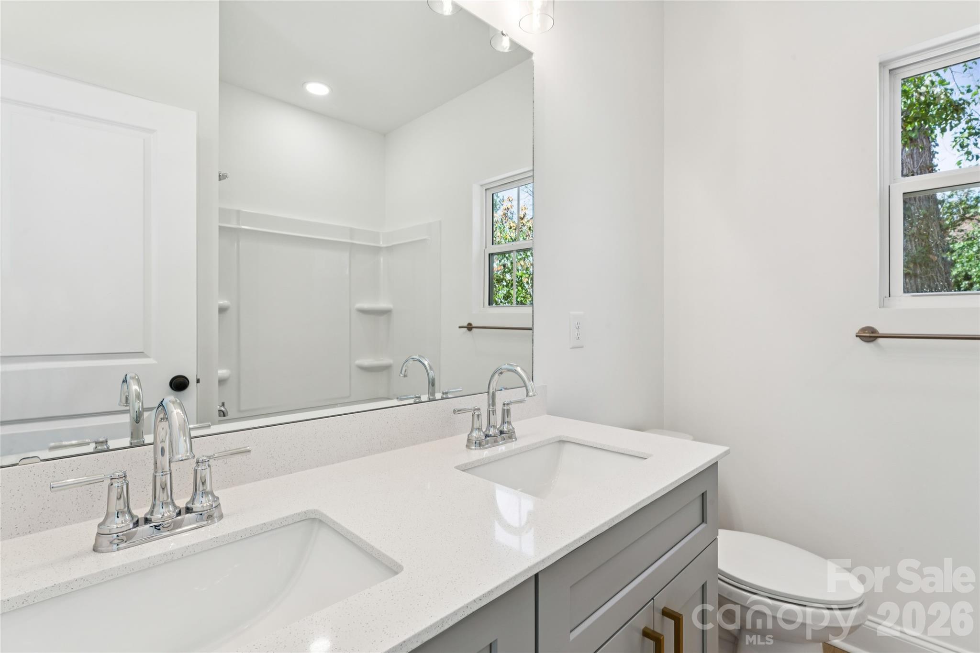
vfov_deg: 72.4
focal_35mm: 16
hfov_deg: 95.3
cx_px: 490
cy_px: 326
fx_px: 446
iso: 100
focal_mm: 16.4
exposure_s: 1/6
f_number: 14
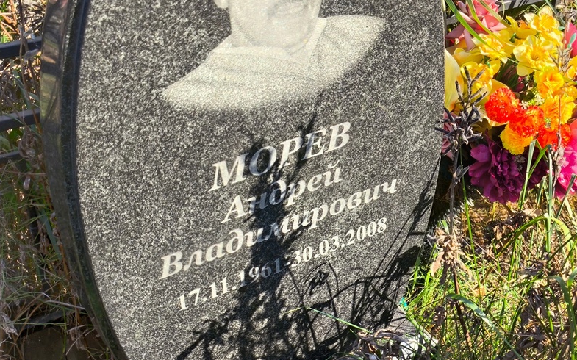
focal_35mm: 54
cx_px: 290
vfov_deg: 23.9
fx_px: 849
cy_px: 203
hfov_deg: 37.5
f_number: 1.7
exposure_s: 1/457
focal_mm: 4.71
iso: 50
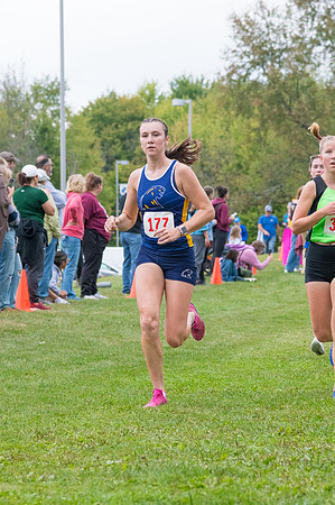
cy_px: 252
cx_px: 168
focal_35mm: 168
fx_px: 2350
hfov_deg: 8.2
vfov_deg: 12.2
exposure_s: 1/1250
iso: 2000
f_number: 5.6
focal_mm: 112
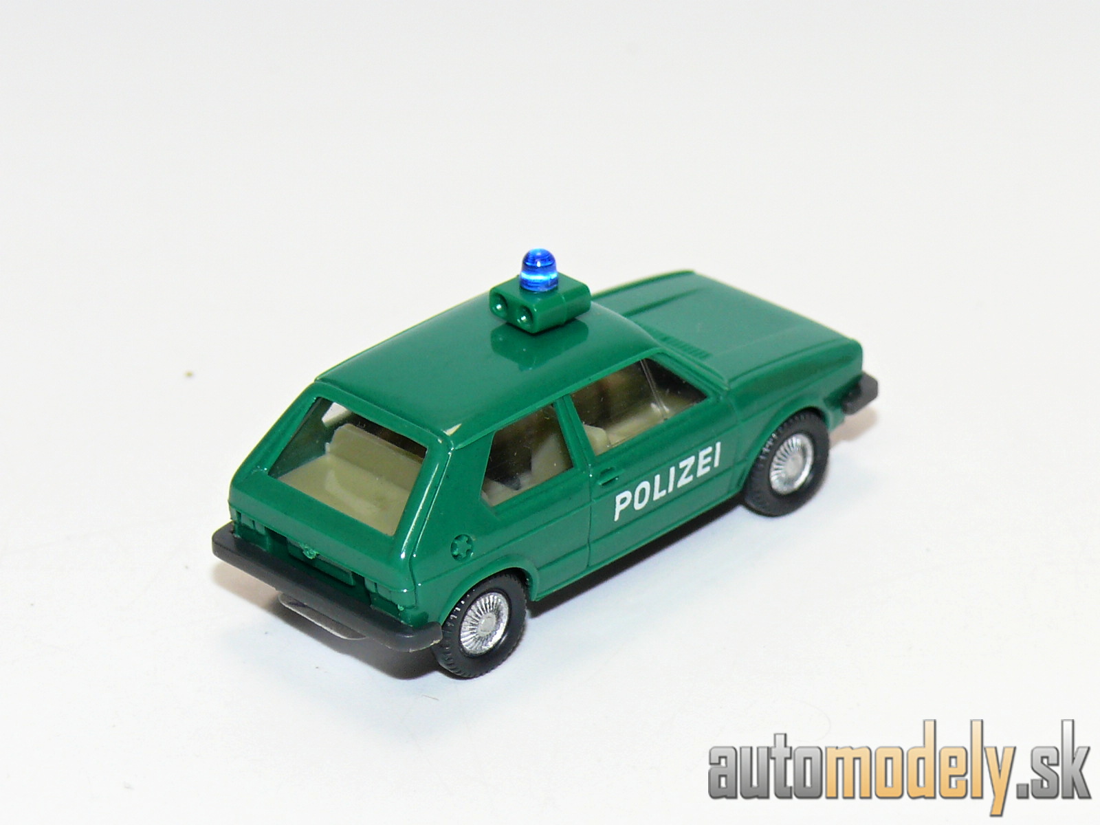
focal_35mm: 143
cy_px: 412
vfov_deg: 10.4
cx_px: 550
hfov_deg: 13.8
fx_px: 4544
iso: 100
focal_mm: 17
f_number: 4
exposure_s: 1/30
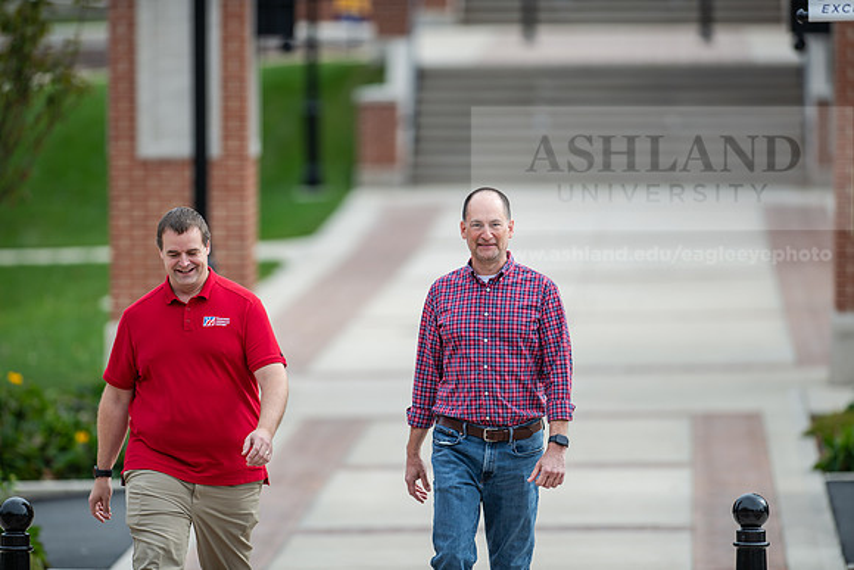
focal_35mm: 300
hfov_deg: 6.9
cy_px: 285
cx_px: 427
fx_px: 7118
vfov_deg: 4.6
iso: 100
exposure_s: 1/640
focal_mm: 300
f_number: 3.2
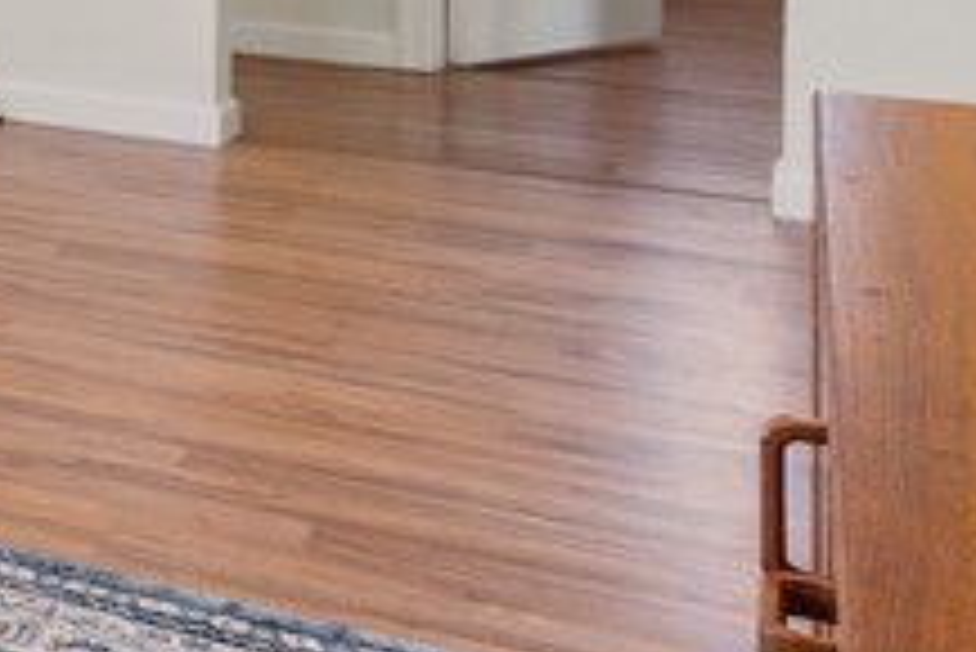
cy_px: -328
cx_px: -1358
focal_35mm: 80
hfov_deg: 15.0
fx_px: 2170
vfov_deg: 15.7
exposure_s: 1/25
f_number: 8
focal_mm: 16
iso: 400
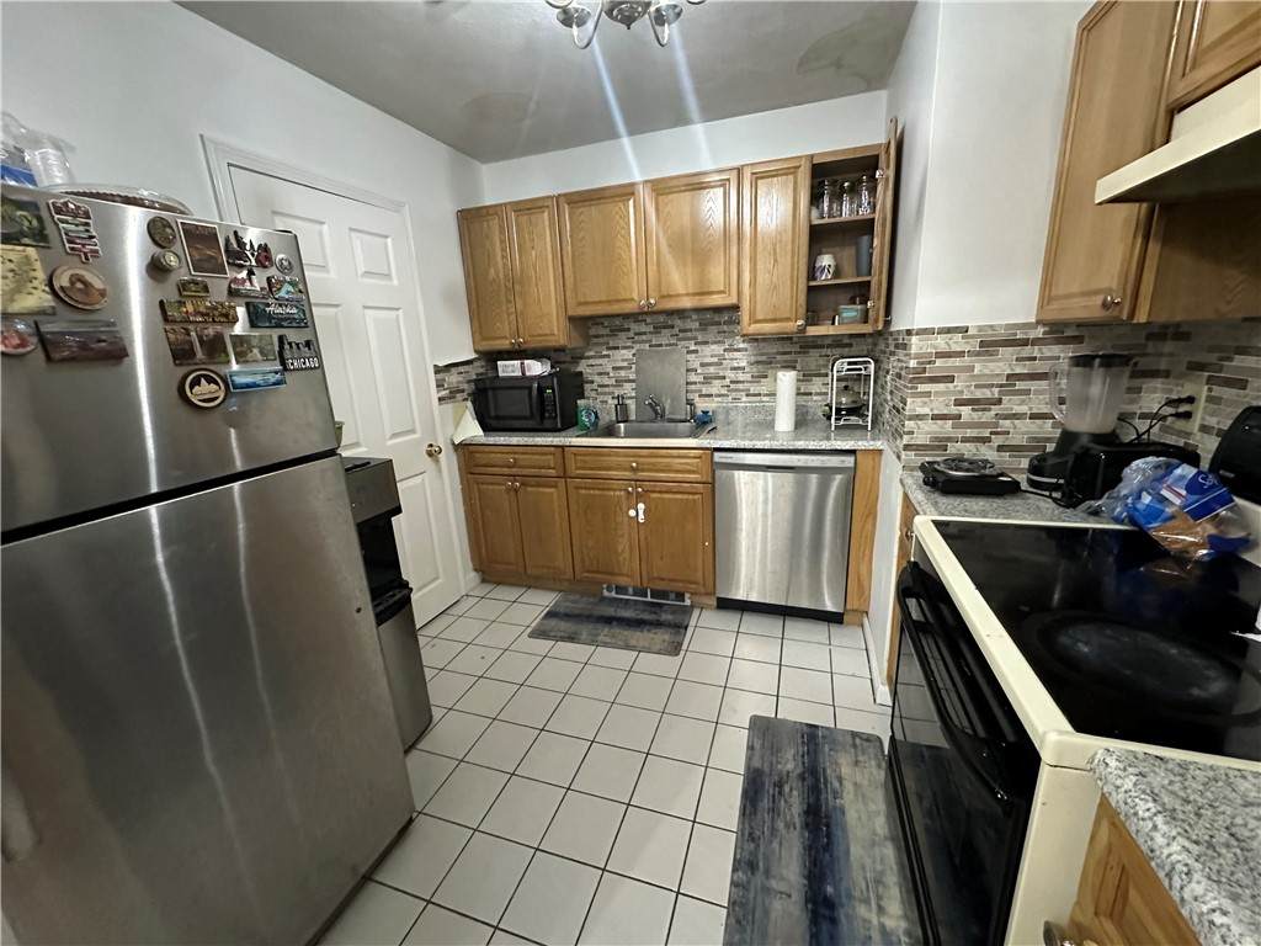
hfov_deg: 102.1
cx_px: 630
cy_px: 473
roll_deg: +2.2
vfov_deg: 85.7
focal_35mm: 14
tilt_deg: -13.5
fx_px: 510
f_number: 2.2
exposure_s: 1/40
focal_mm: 2.22
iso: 1000
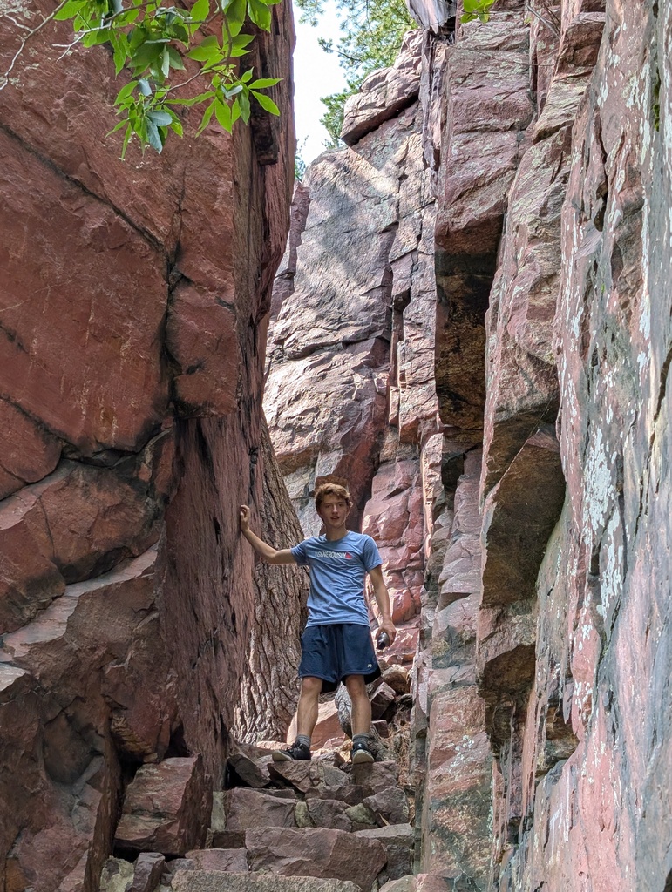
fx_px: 1265
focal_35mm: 49
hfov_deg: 29.7
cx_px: 336
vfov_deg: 38.9
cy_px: 446
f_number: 1.68
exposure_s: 1/202
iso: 19
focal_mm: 6.9
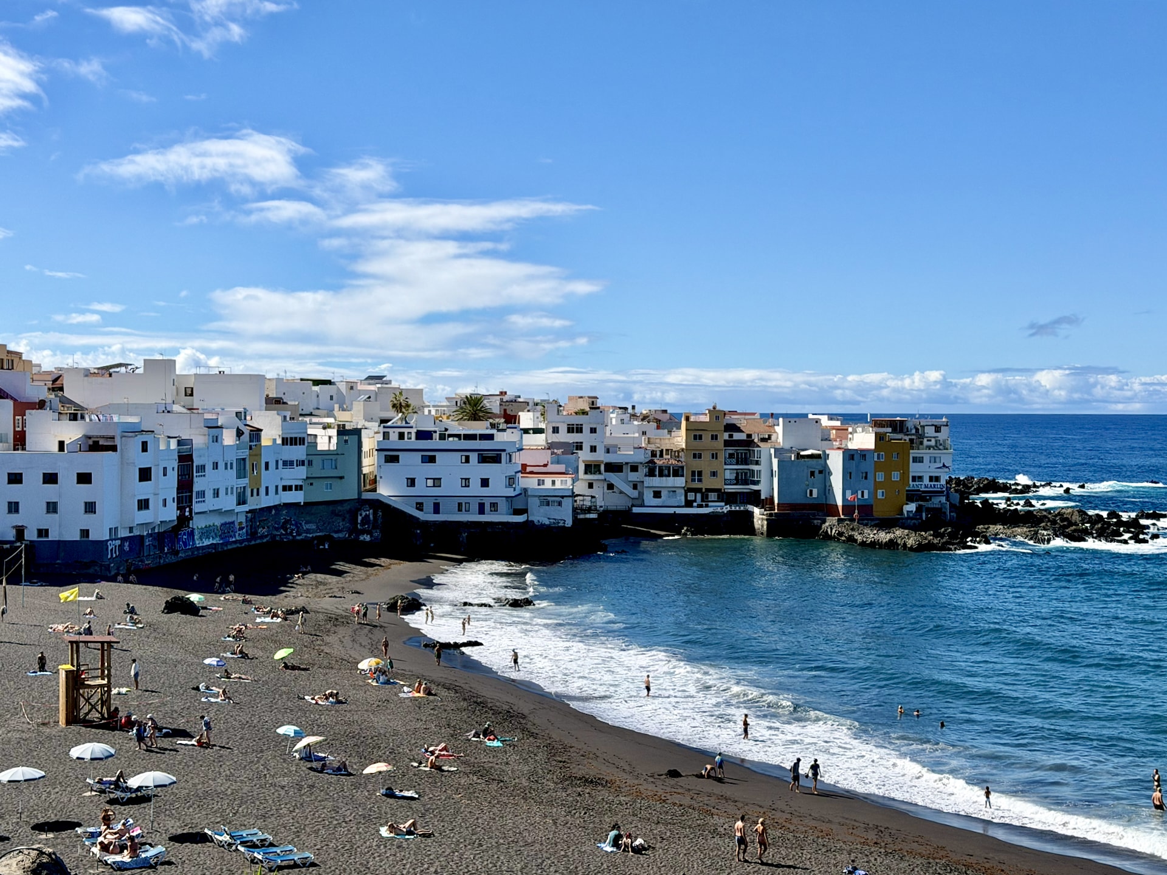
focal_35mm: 48
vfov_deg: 30.3
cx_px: 584
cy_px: 438
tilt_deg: -1.4
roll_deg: +0.6
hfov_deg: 39.7
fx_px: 1618
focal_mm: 6.76
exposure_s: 1/7143
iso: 64
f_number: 1.78
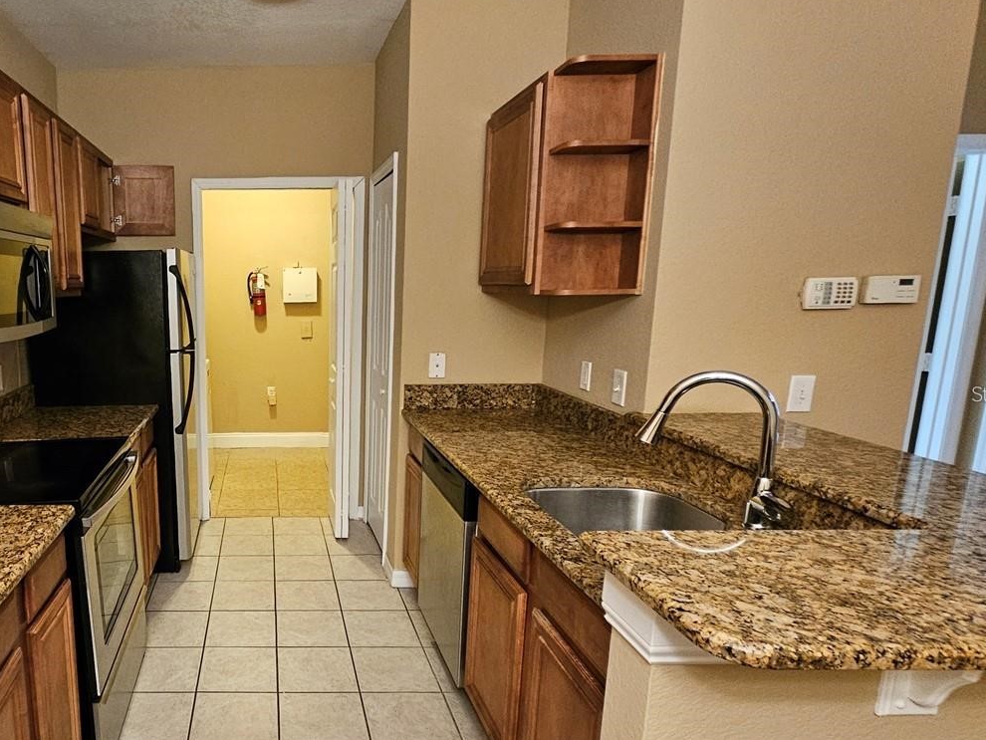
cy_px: 393
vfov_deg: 63.4
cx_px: 269
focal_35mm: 21
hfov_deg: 74.4
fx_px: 598
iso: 640
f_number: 2.2
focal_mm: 2.2
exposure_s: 1/30
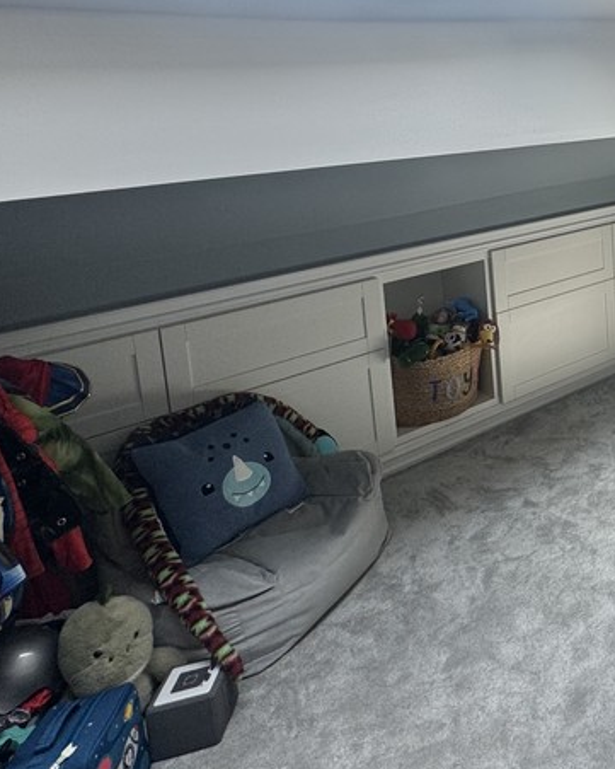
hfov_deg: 35.9
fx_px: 705
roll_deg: +1.2
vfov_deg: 53.5
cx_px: 751
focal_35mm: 31
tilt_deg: -6.1
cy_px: 157
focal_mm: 2.22
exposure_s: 1/99
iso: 80
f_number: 2.2
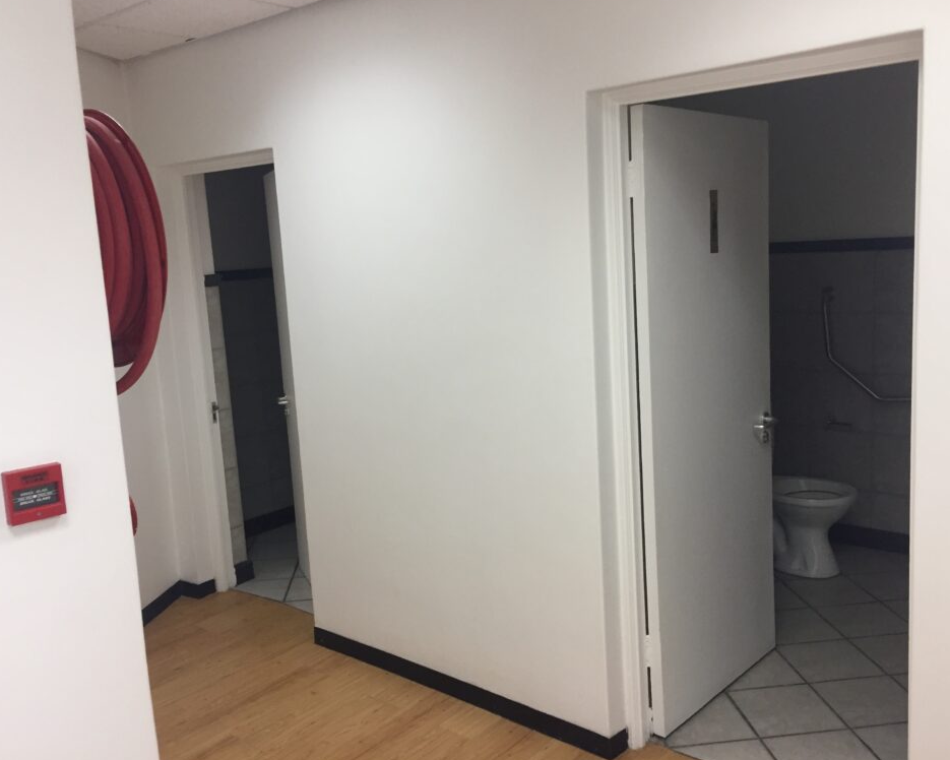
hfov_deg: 57.2
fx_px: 872
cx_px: 482
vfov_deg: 47.1
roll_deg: +1.3
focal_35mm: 31
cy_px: 375
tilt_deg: -10.9
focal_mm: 4.15
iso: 80
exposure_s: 1/33
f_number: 2.2
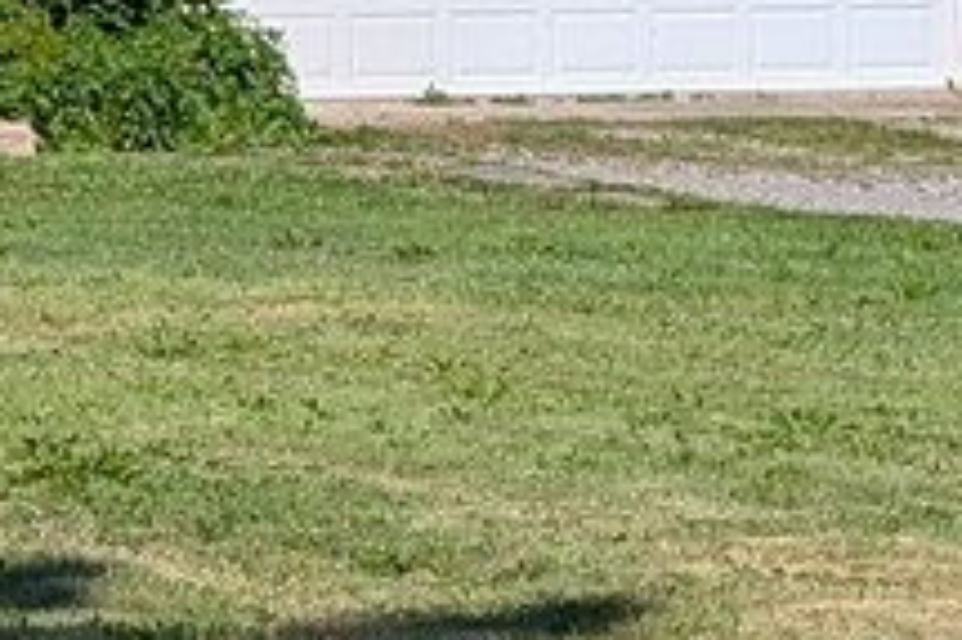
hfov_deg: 8.4
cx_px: -172
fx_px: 6462
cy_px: -479
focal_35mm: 242
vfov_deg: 5.6
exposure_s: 1/1577
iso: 19
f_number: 1.68
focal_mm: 6.9
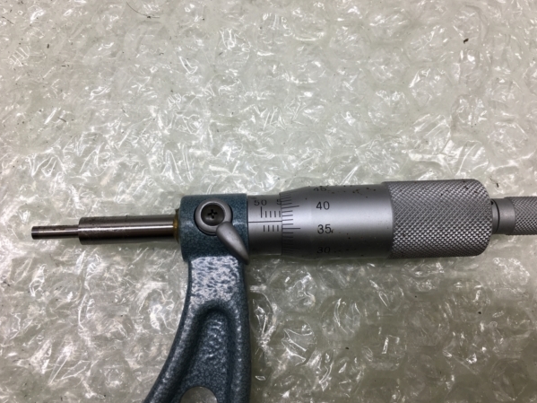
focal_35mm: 31
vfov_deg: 45.4
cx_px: 281
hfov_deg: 58.3
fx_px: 481
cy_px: 212
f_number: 2.2
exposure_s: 1/120
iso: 25
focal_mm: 4.15
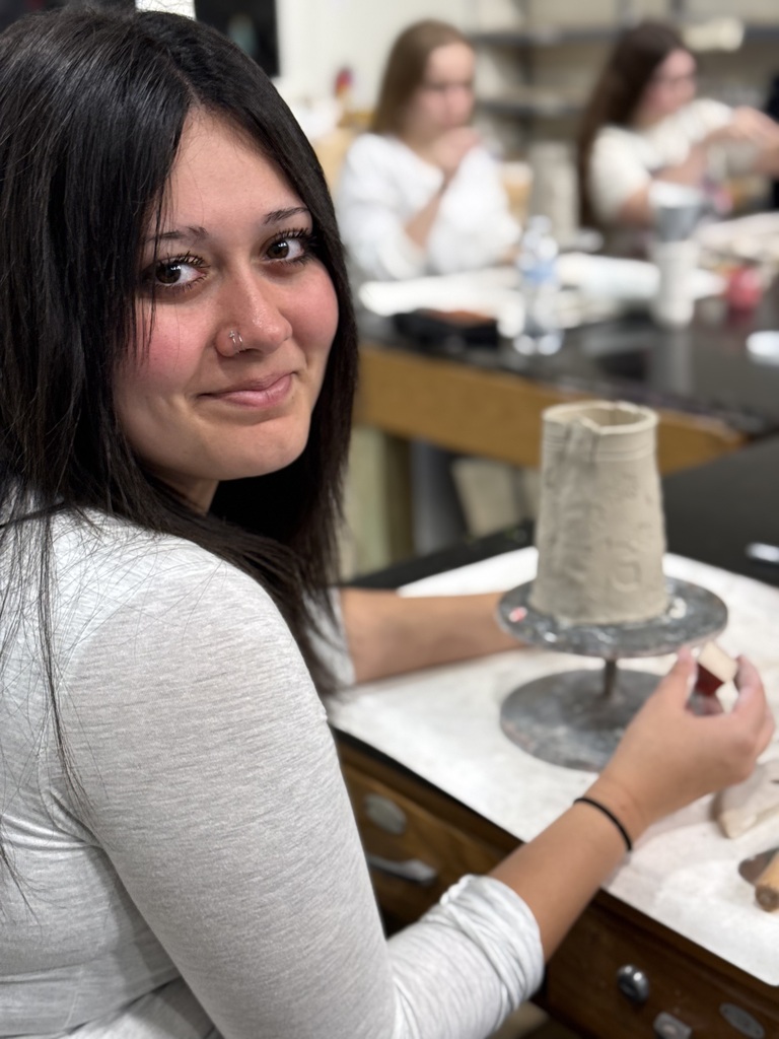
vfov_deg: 39.7
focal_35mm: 48
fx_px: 1440
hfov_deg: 30.3
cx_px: 390
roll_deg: +2.7
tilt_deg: -19.4
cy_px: 520
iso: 125
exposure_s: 1/120
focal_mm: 6.76
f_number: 1.78
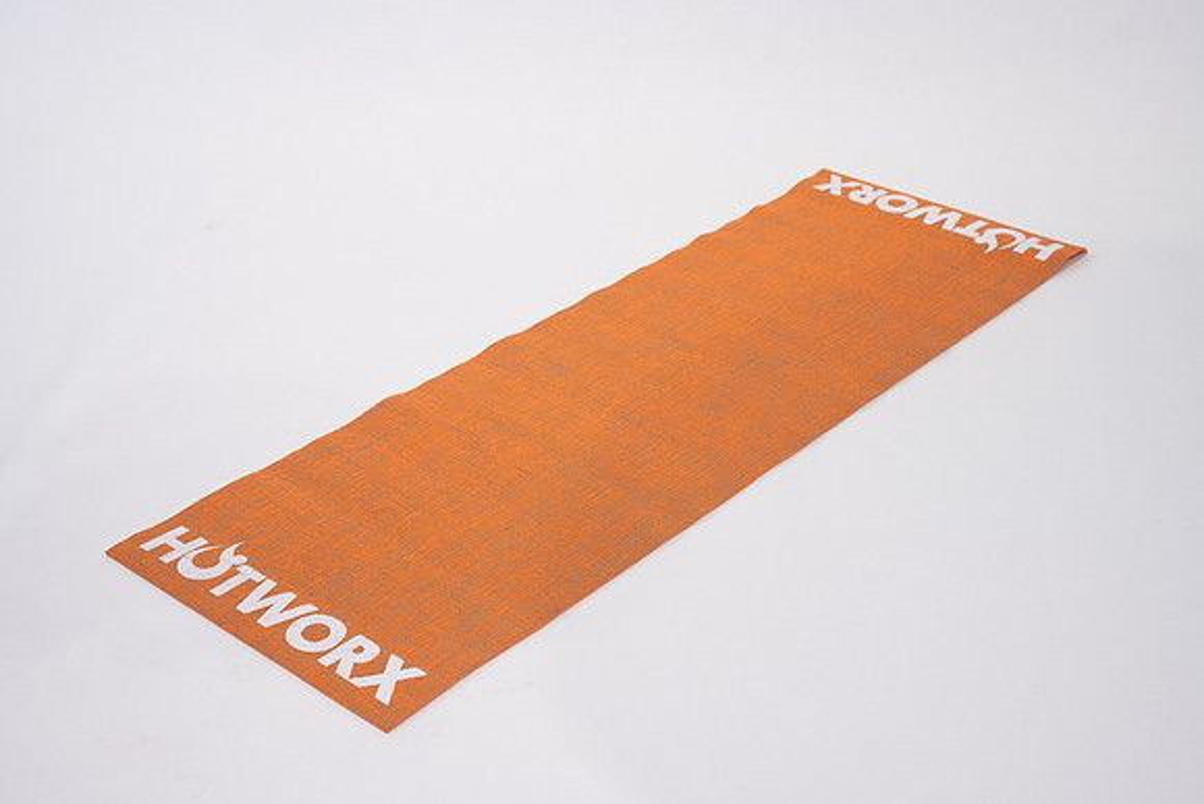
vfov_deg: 27.0
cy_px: 402
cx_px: 602
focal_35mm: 50
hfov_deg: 39.6
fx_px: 1673
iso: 200
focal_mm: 50
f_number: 4
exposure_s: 1/125
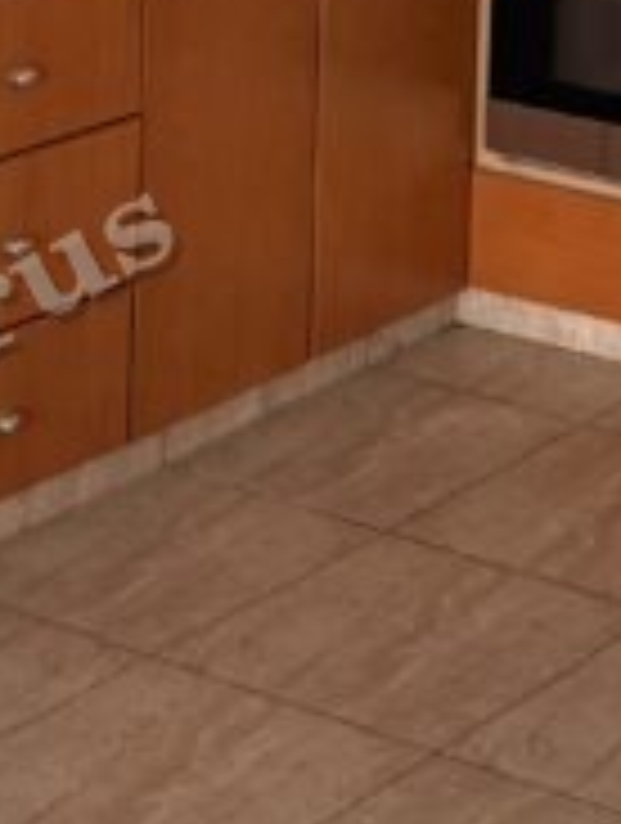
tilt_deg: +7.0
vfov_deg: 11.9
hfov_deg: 10.8
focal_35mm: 134
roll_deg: -0.8
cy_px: -1148
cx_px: 846
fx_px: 3194
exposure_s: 1/121
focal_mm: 6.76
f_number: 1.78
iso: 160
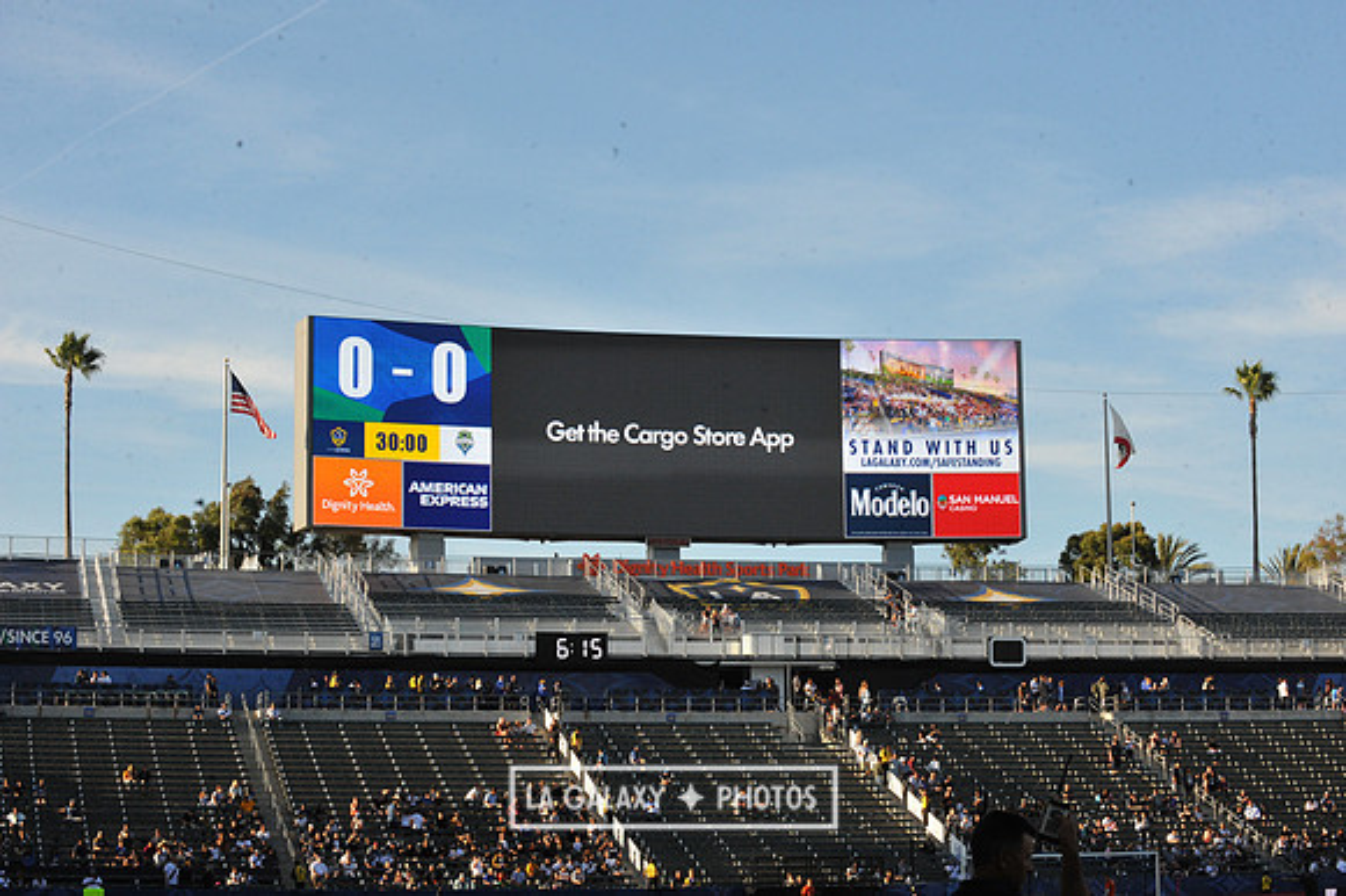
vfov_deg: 17.0
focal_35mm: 80
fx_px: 2989
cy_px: 448
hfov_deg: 25.4
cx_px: 673
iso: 1600
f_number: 14
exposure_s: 1/800
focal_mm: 80
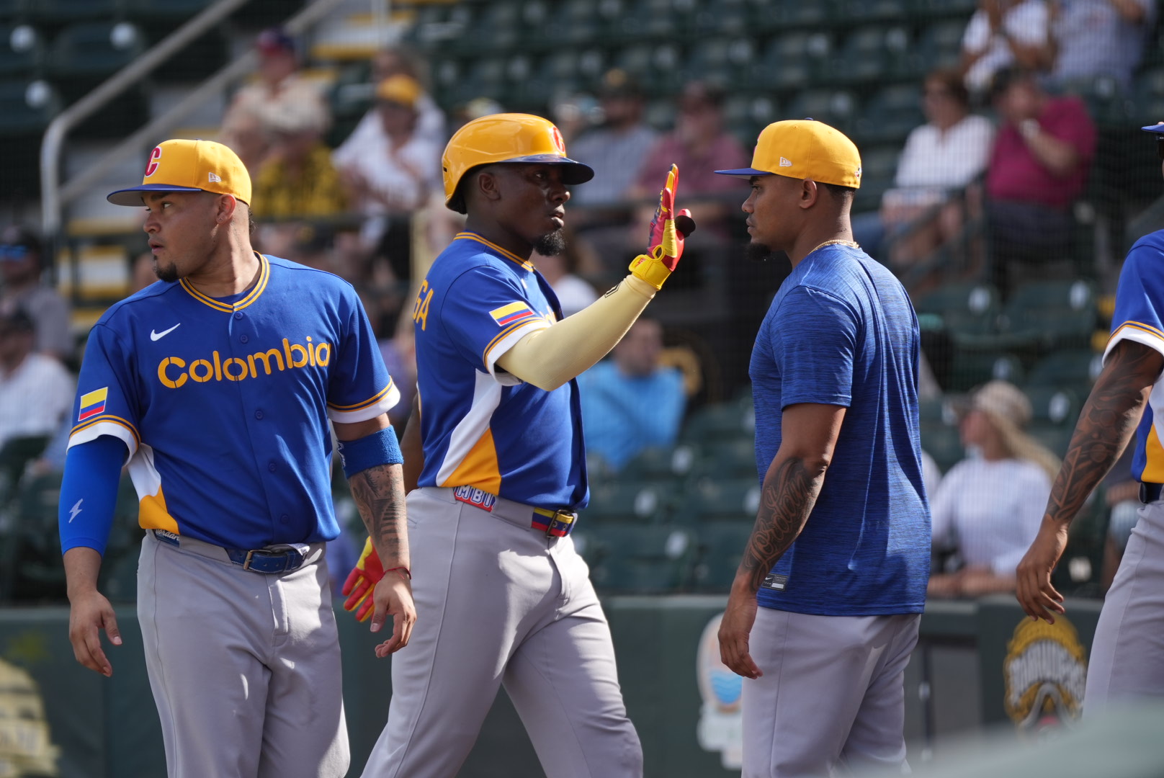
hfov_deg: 6.9
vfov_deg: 4.6
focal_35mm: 300
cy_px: 389
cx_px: 582
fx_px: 9707
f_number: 2.8
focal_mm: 200
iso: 200
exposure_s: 1/1600
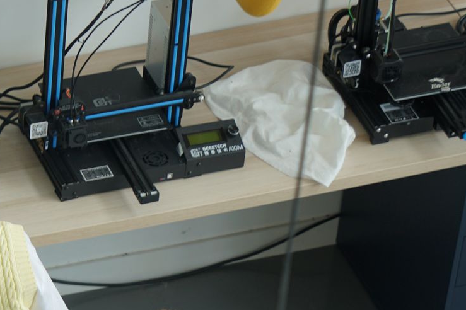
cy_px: 379
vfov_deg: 6.1
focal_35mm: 223
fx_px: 2890
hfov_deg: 9.1
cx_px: -125
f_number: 4
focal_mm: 55
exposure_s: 1/60
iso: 125
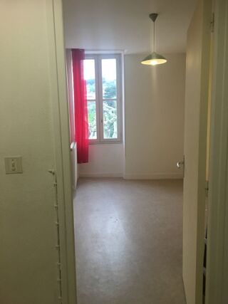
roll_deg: +1.1
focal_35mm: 29
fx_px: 255
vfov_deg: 61.7
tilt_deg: -8.1
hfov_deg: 48.2
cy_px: 152
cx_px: 114
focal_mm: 4.15
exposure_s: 1/33
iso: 64
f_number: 2.2
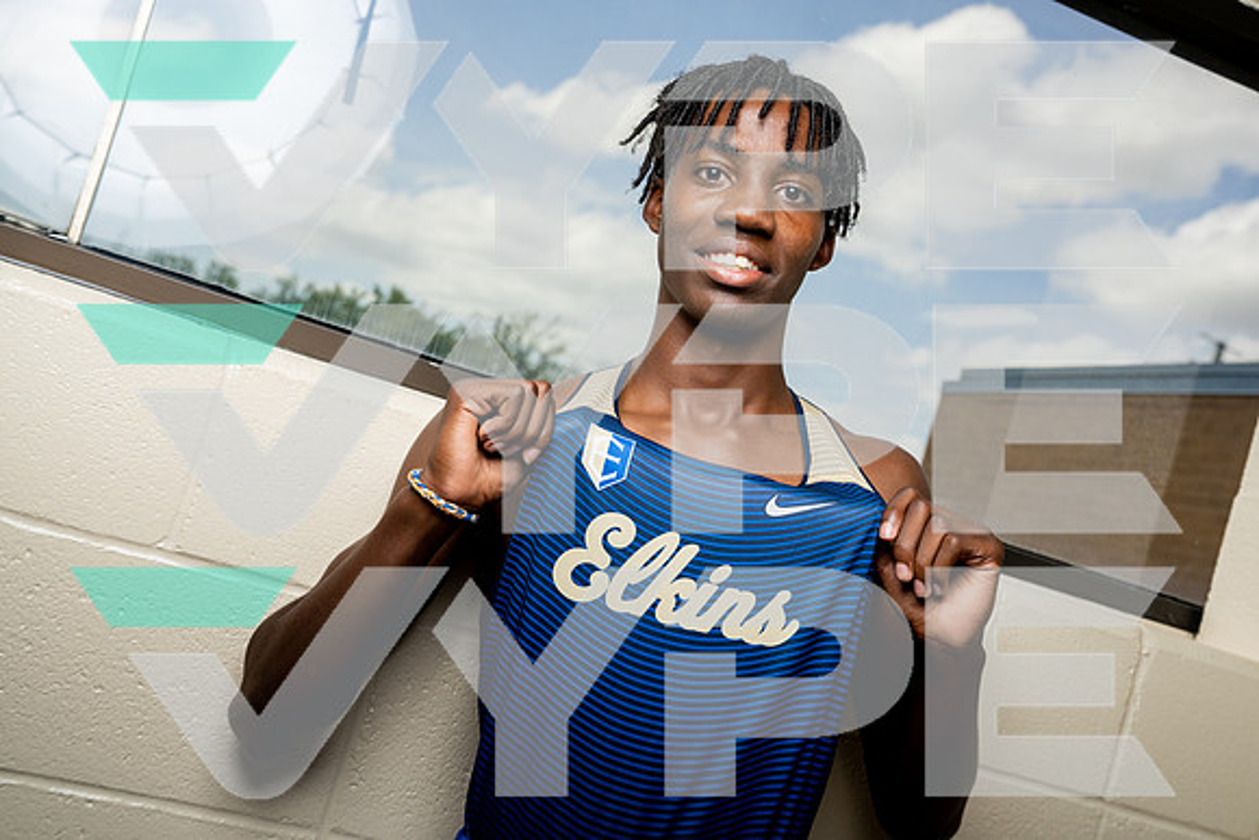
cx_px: 630
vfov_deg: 31.9
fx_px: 1469
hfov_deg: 46.4
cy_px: 420
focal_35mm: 42
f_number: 5.6
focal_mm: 42
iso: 320
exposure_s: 1/250
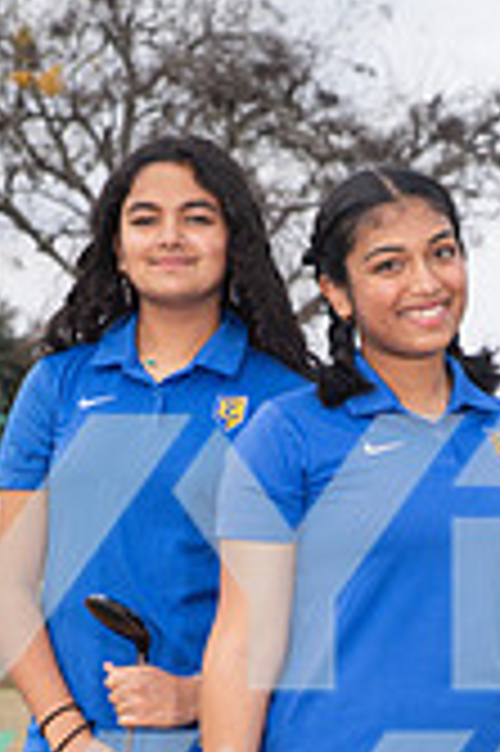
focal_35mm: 148
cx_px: 410
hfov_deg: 9.2
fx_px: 3090
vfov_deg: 13.5
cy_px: 874
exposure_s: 1/320
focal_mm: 55
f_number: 6.3
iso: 100
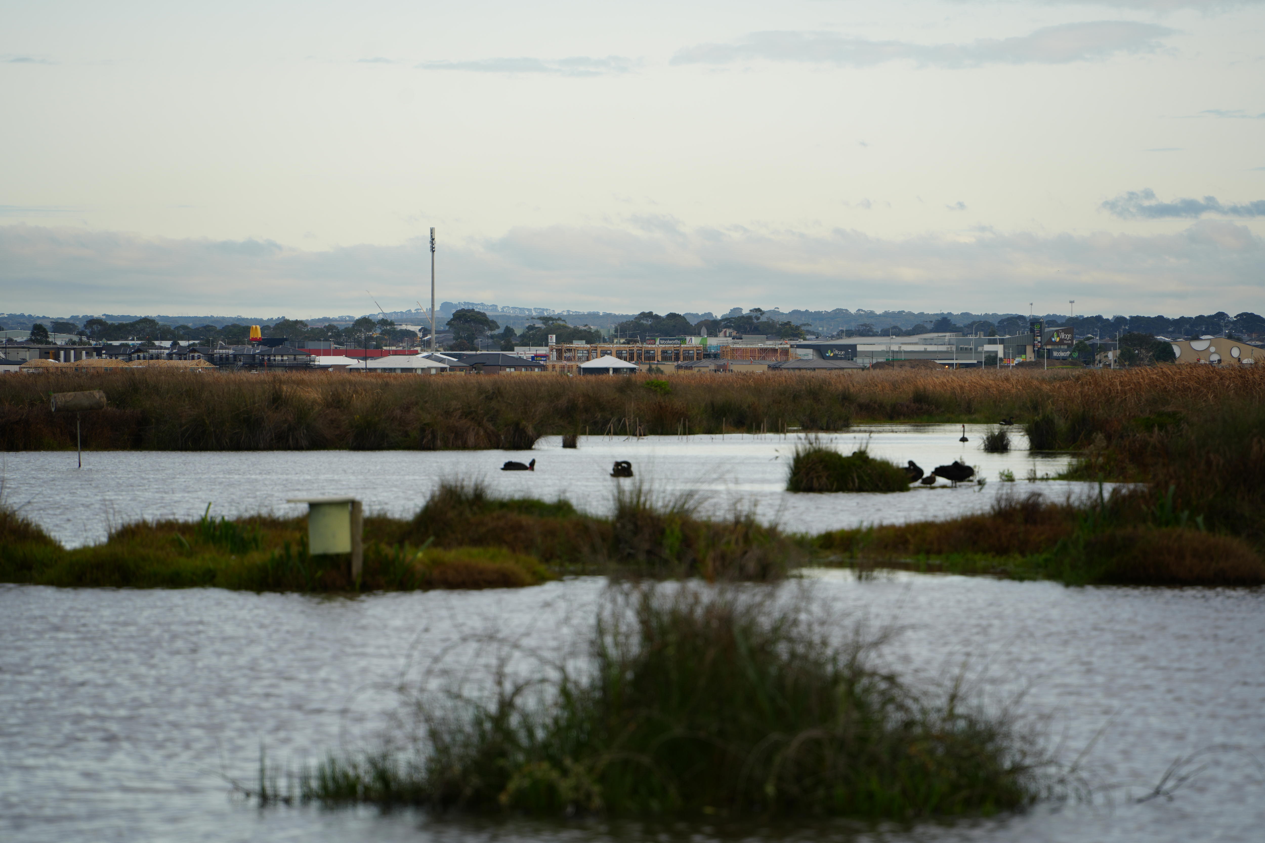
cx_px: 632
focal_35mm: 200
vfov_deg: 6.9
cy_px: 422
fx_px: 7027
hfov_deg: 10.3
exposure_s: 1/250
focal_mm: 200
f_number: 5.6
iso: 100
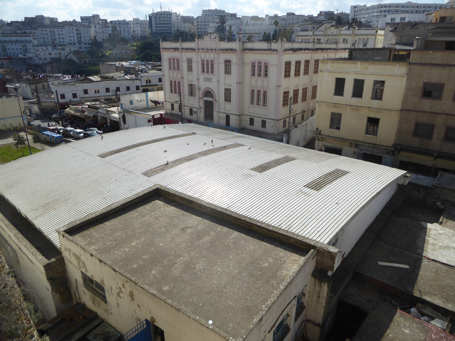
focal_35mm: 25
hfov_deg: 69.4
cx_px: 228
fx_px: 329
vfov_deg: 54.9
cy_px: 170
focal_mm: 4.3
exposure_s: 1/1600
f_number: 3.3
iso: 80
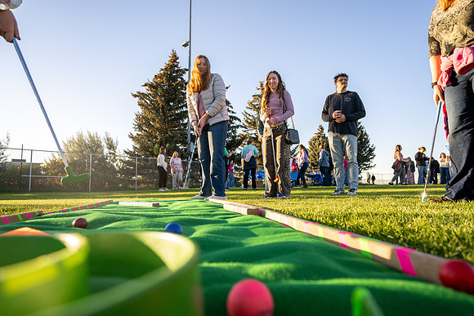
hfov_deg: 81.2
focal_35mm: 21
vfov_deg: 59.5
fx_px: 277
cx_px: 237
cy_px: 158
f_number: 4
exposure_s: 1/1250
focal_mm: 21
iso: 400
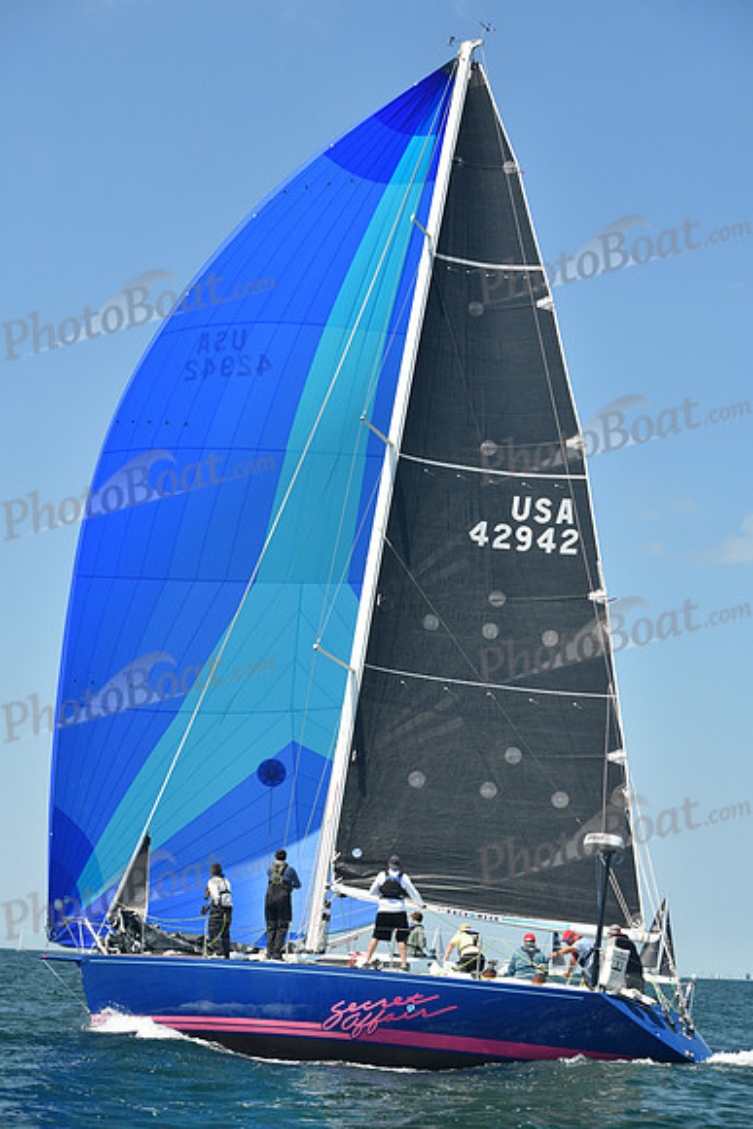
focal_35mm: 70
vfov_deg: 28.8
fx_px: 2195
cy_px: 564
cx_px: 376
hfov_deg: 19.5
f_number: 6.3
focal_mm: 70
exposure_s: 1/640
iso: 320
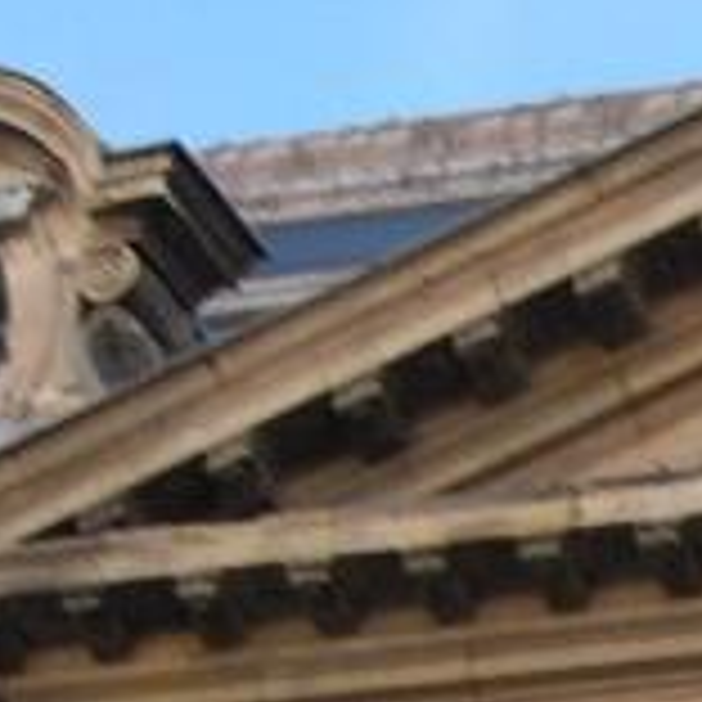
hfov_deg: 5.6
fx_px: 6929
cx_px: 1611
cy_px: 1282
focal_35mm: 302
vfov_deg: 5.7
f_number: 3.2
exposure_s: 1/51.5
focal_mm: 11.1
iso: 100
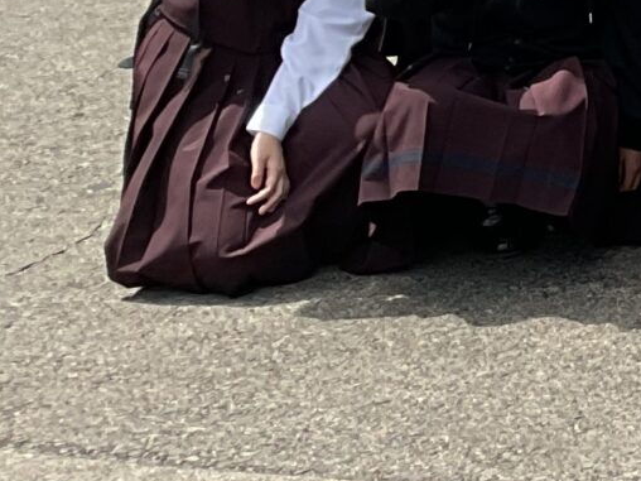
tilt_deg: -2.7
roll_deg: +0.1
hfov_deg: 11.0
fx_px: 2704
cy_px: -682
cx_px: 1614
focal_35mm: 146
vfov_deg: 9.1
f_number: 1.8
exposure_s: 1/883
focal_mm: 3
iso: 16
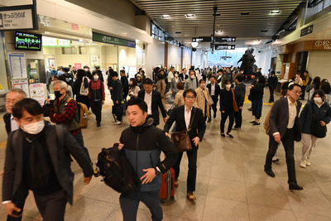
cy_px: 110
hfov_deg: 73.7
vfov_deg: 53.2
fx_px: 221
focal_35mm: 24
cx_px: 166
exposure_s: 1/100
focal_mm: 24
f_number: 10
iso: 10000
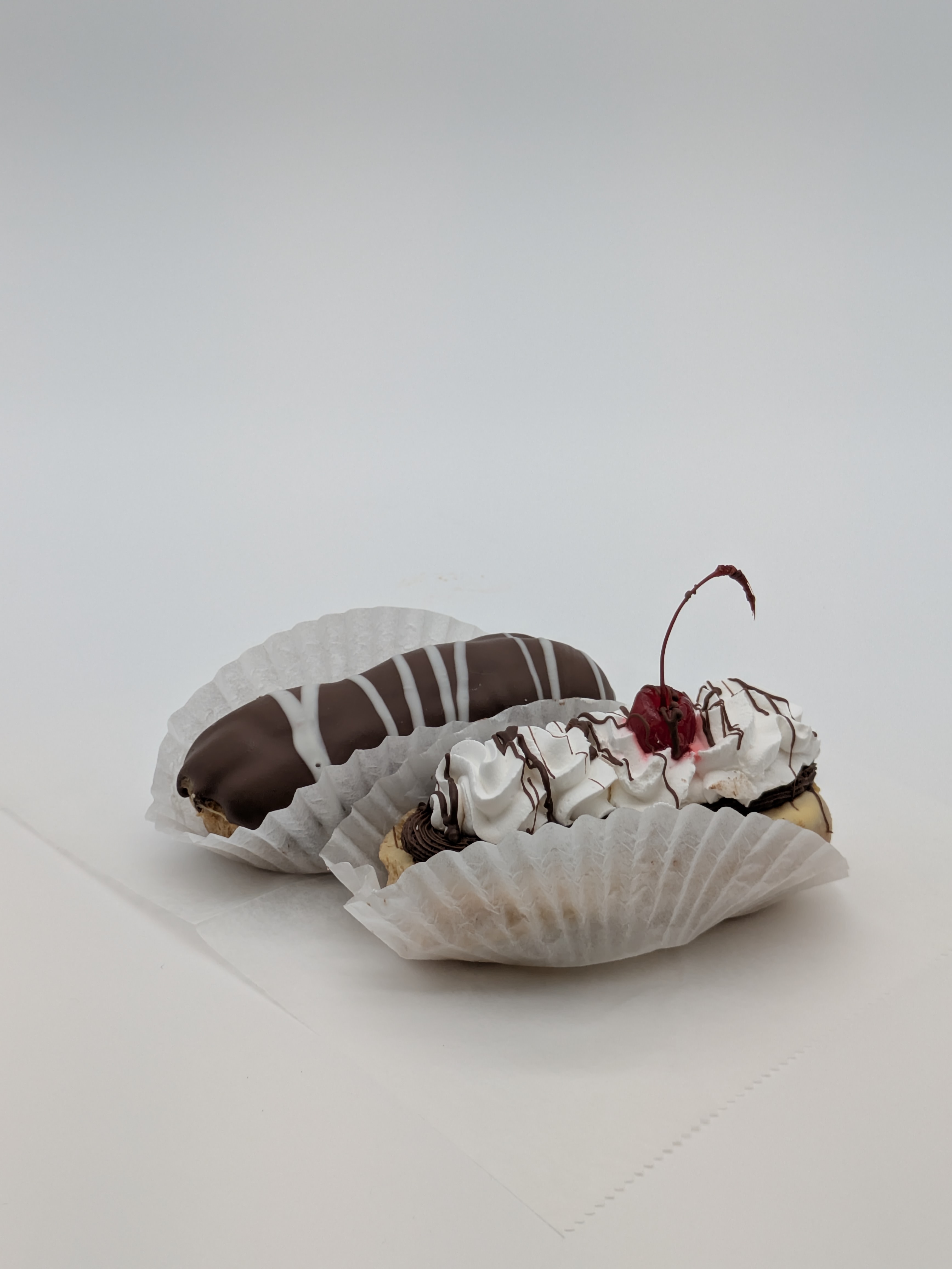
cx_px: 476
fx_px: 1869
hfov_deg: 28.6
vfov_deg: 37.5
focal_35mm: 51
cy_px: 634
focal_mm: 5.43
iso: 73
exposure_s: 1/773
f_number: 1.89
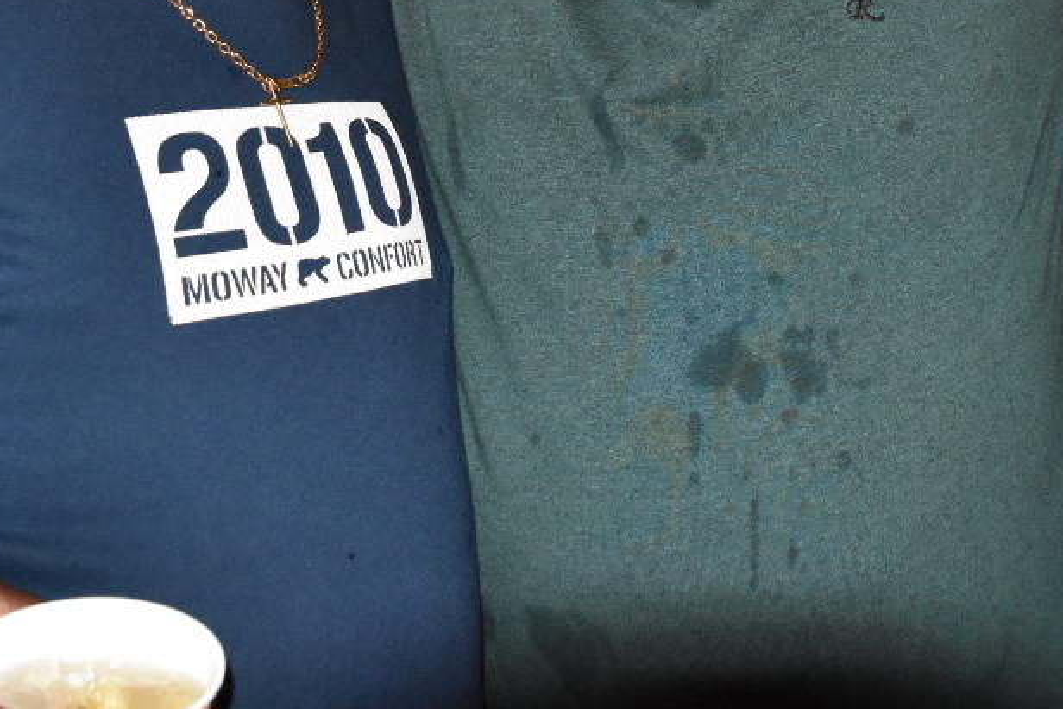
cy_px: -195
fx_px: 2097
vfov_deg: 18.0
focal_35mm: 71
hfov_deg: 28.1
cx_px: 763
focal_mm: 18
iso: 2500
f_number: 4.5
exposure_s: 1/100
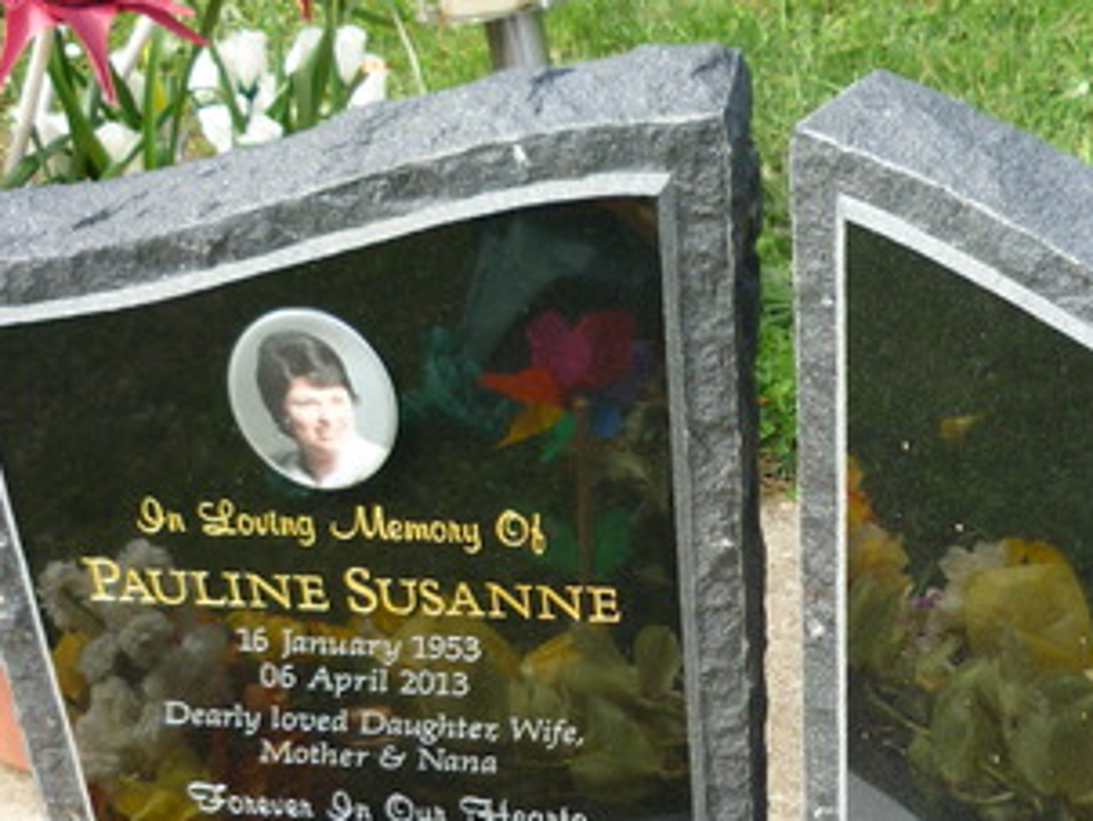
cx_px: 746
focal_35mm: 71
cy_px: 524
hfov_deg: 27.2
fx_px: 2244
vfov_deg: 20.7
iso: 80
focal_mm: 5.5
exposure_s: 1/400
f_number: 2.8
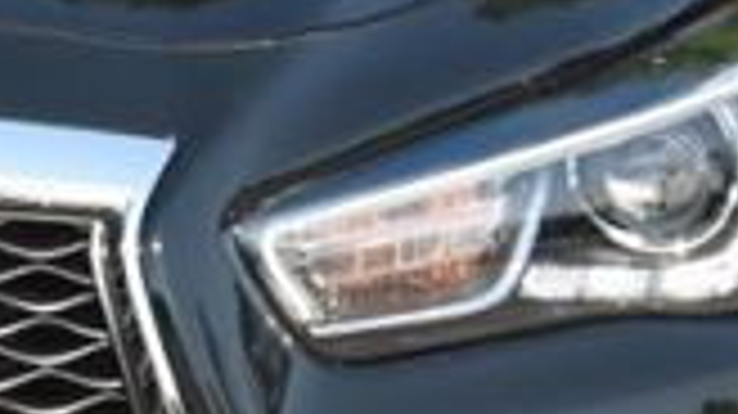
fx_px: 9230
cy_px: 194
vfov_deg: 2.6
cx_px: -630
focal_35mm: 472
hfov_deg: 4.5
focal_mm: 48
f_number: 5.3
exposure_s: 1/4000
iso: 1400
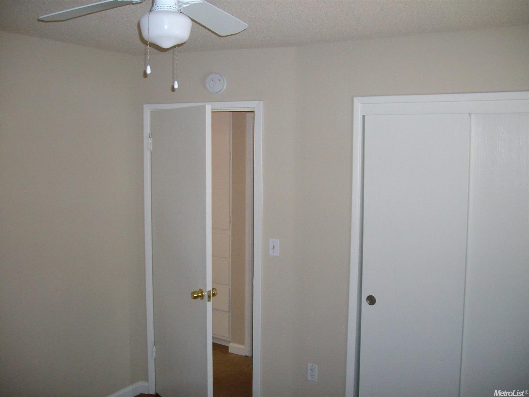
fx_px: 535
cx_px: 264
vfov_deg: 40.7
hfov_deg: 52.6
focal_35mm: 35
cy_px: 198
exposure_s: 1/40
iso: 200
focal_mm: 5.8
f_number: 2.8
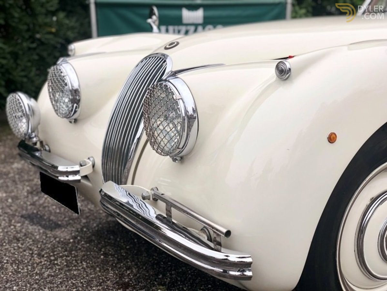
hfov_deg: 36.8
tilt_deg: -11.6
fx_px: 581
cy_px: 146
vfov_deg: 28.0
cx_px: 194
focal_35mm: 52
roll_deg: +1.5
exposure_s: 1/144
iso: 16
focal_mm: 6
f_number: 2.4
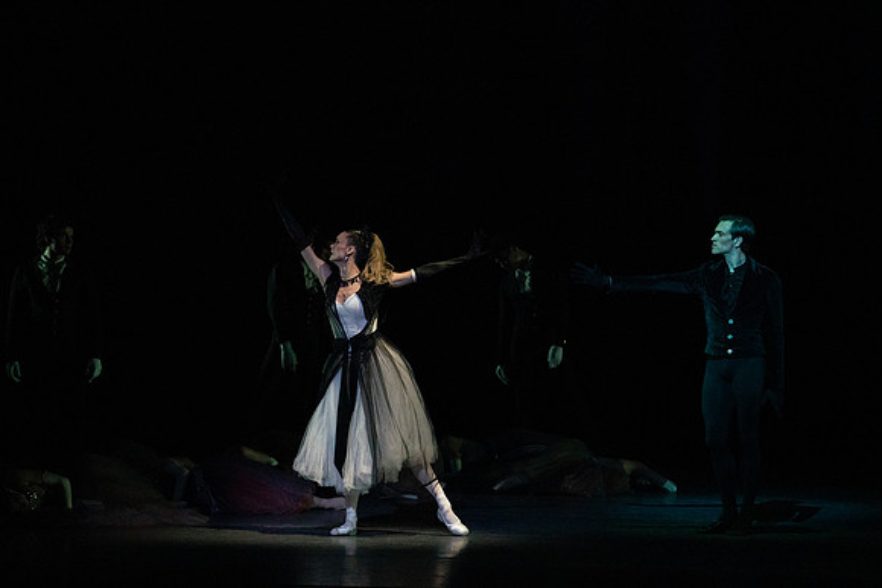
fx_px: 4509
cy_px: 294
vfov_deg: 7.5
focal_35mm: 184
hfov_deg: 11.2
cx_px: 441
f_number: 4
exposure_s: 1/400
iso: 20000
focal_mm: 184
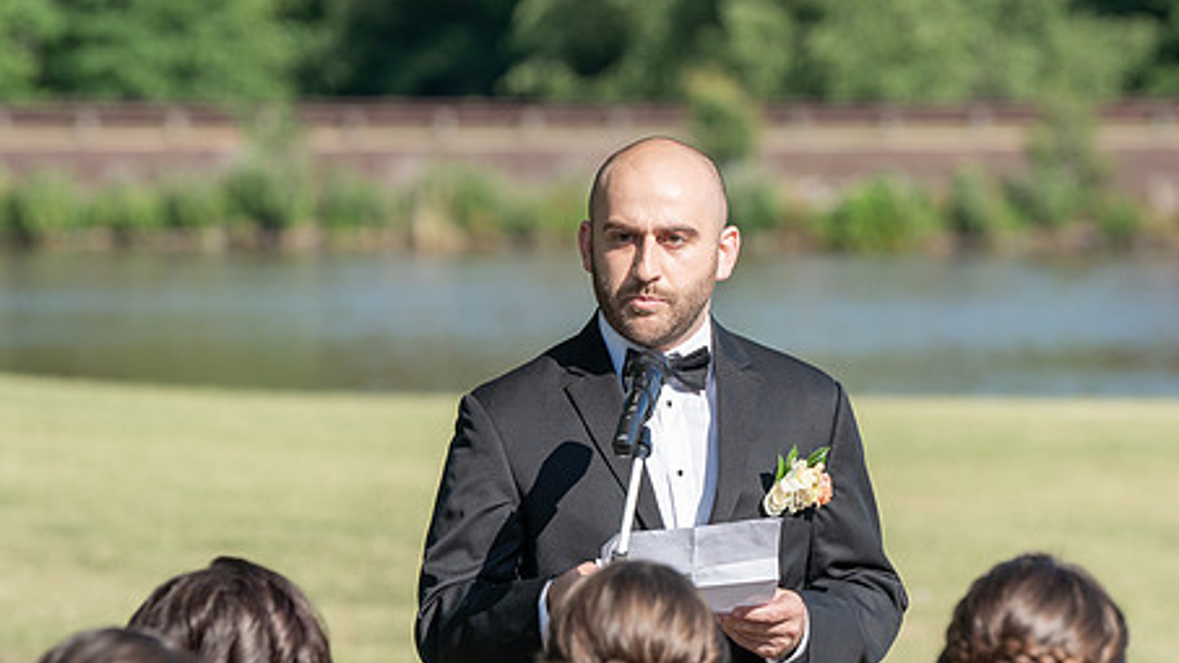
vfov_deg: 3.9
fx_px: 9787
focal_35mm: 313
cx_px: 685
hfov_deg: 6.9
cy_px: 336
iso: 100
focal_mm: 200
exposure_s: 1/400
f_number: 5.6
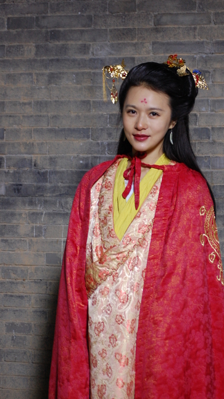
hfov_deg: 12.0
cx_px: 152
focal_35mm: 101
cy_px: 231
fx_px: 1062
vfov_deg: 21.2
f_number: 4
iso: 800
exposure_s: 1/13
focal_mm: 55
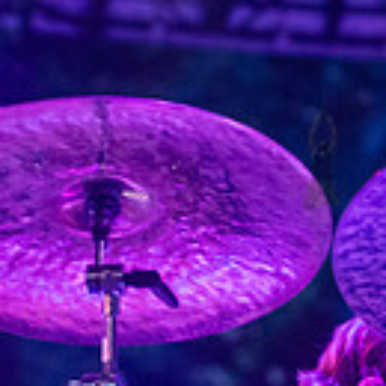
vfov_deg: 5.8
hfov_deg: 5.8
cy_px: 444
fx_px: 3823
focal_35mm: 303
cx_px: 321
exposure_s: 1/160
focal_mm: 80
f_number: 3.5
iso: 6400
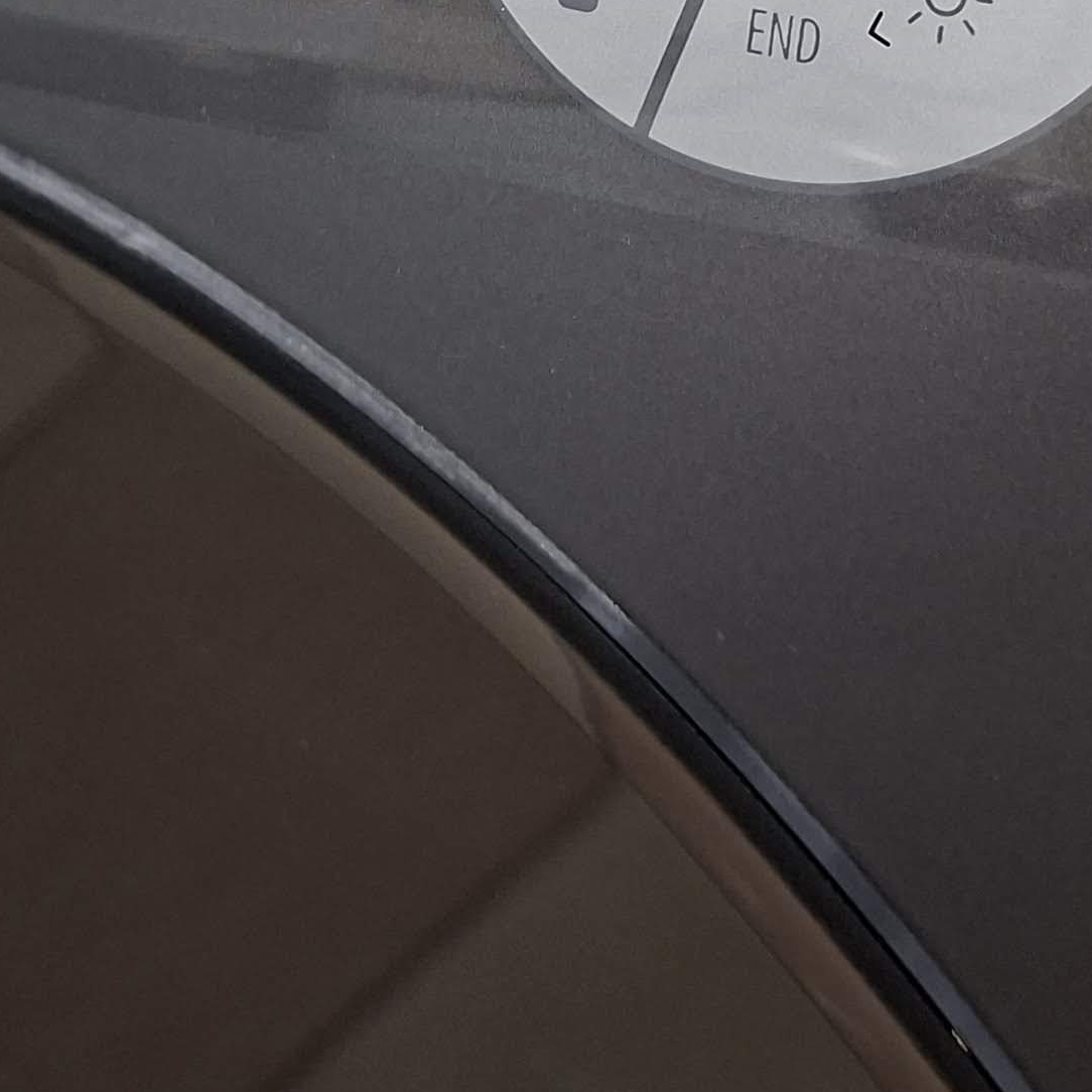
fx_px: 2677
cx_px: 783
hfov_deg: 22.9
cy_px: -269
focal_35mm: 75
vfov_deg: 21.2
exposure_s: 1/50
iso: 200
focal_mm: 5.54
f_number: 1.8
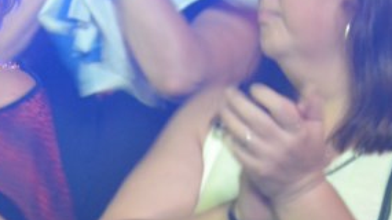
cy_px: 58
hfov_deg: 6.1
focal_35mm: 353
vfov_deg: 3.4
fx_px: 3667
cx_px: 91
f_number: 4
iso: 3200
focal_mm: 100
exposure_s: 1/25
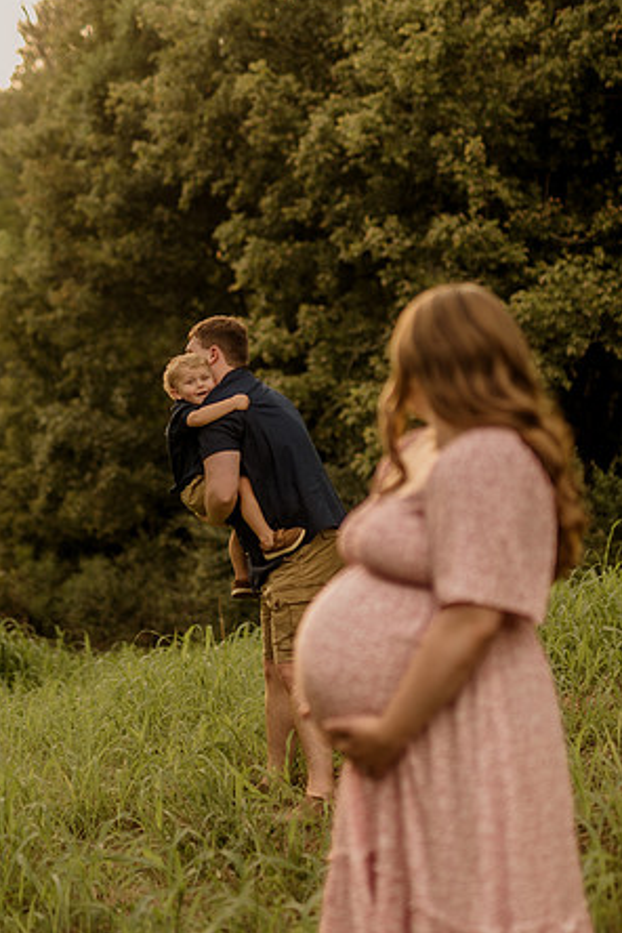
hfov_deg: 17.9
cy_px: 464
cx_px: 311
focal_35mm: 76
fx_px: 1970
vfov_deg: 26.7
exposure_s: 1/800
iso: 125
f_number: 1.8
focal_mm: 50
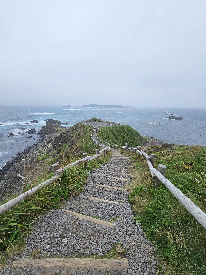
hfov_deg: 89.9
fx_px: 103
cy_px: 138
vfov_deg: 106.2
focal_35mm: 13
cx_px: 103
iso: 50
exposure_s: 1/2531
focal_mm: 2.2
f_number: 2.2
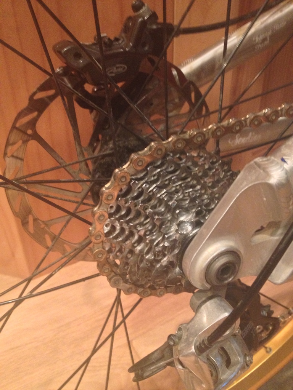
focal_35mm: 35
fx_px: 395
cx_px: 146
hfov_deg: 40.7
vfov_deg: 52.6
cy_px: 195
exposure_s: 1/15
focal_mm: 4.28
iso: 400
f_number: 2.4
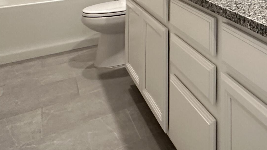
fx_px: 297
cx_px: 255
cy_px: -81
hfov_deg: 42.9
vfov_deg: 22.6
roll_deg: -0.2
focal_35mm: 42
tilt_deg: +2.6
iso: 400
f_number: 2.2
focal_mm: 2.22
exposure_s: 1/60
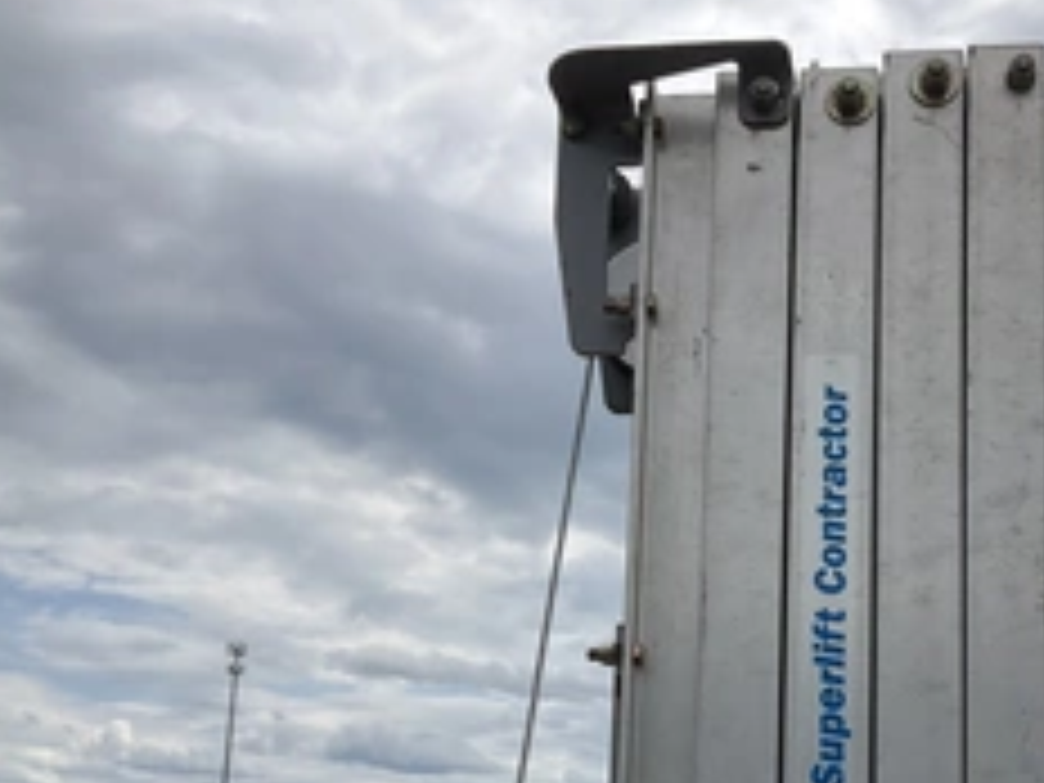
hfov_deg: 37.6
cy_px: 639
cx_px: 729
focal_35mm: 50
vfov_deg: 28.4
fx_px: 1508
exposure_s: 1/4785
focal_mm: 3
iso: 25
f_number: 1.8
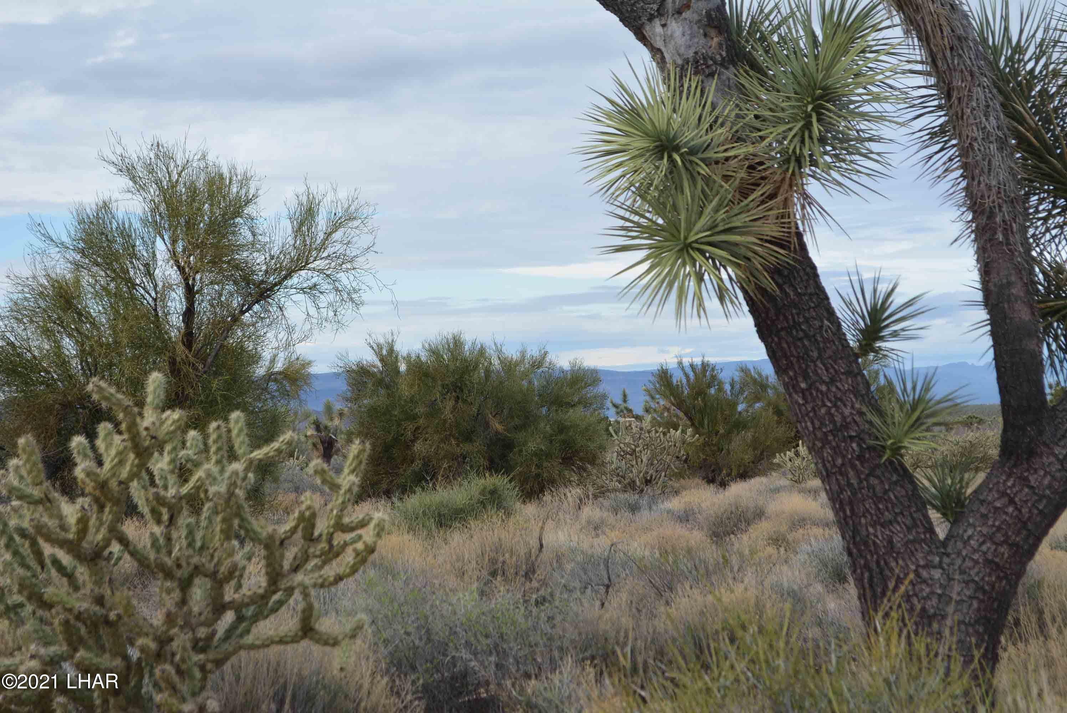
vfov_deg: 16.6
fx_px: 2447
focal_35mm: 82
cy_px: 356
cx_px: 534
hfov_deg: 24.6
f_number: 8
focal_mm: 55
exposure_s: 1/250
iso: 110
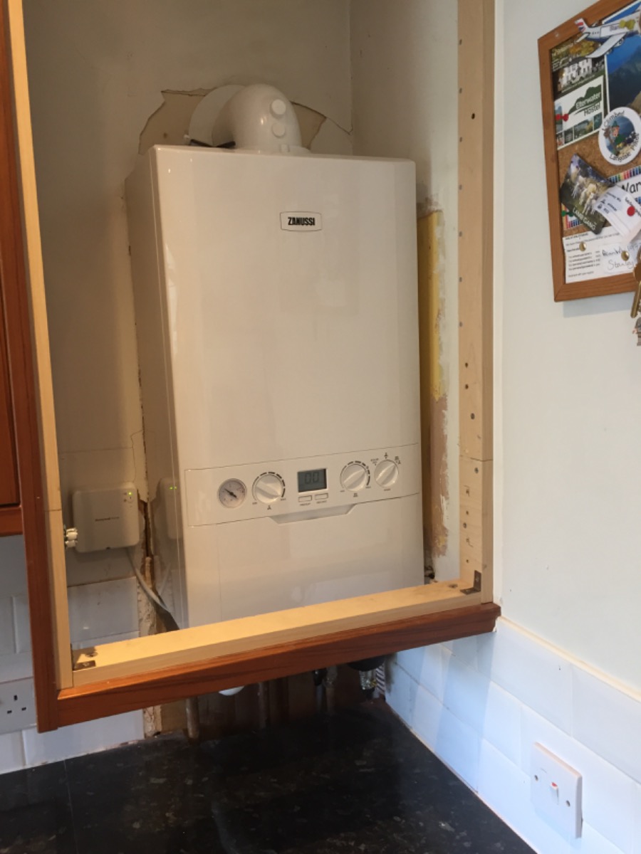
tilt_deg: -5.9
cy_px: 427
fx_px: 716
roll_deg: +0.9
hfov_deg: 48.2
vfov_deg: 61.7
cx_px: 320
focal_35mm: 29
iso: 100
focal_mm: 4.15
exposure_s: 1/33
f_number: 2.2
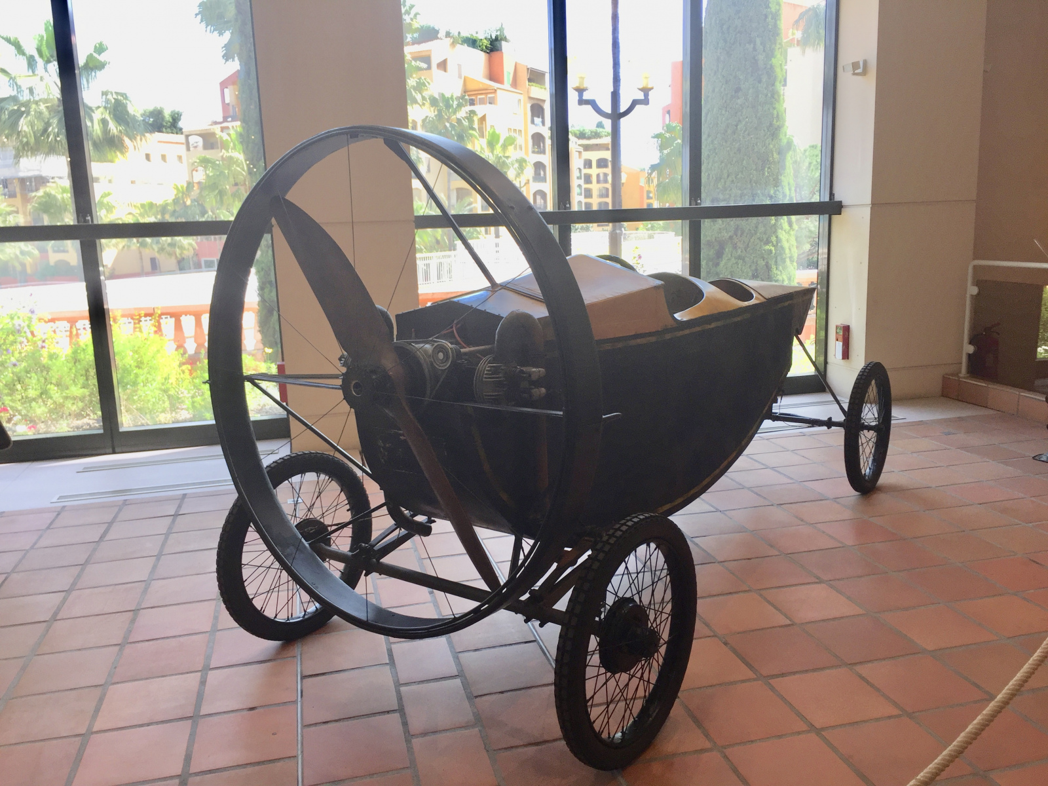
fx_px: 878
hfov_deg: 61.7
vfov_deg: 48.2
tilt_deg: -10.4
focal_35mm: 29
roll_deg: +1.5
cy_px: 393
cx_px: 524
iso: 40
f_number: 2.2
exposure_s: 1/50
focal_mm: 4.15
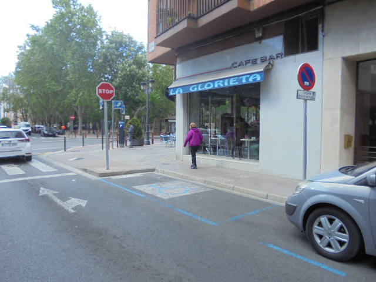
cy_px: 141
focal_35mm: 26
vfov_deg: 53.1
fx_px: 282
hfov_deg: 67.3
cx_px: 188
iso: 100
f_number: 3.5
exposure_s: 1/250
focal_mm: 4.6
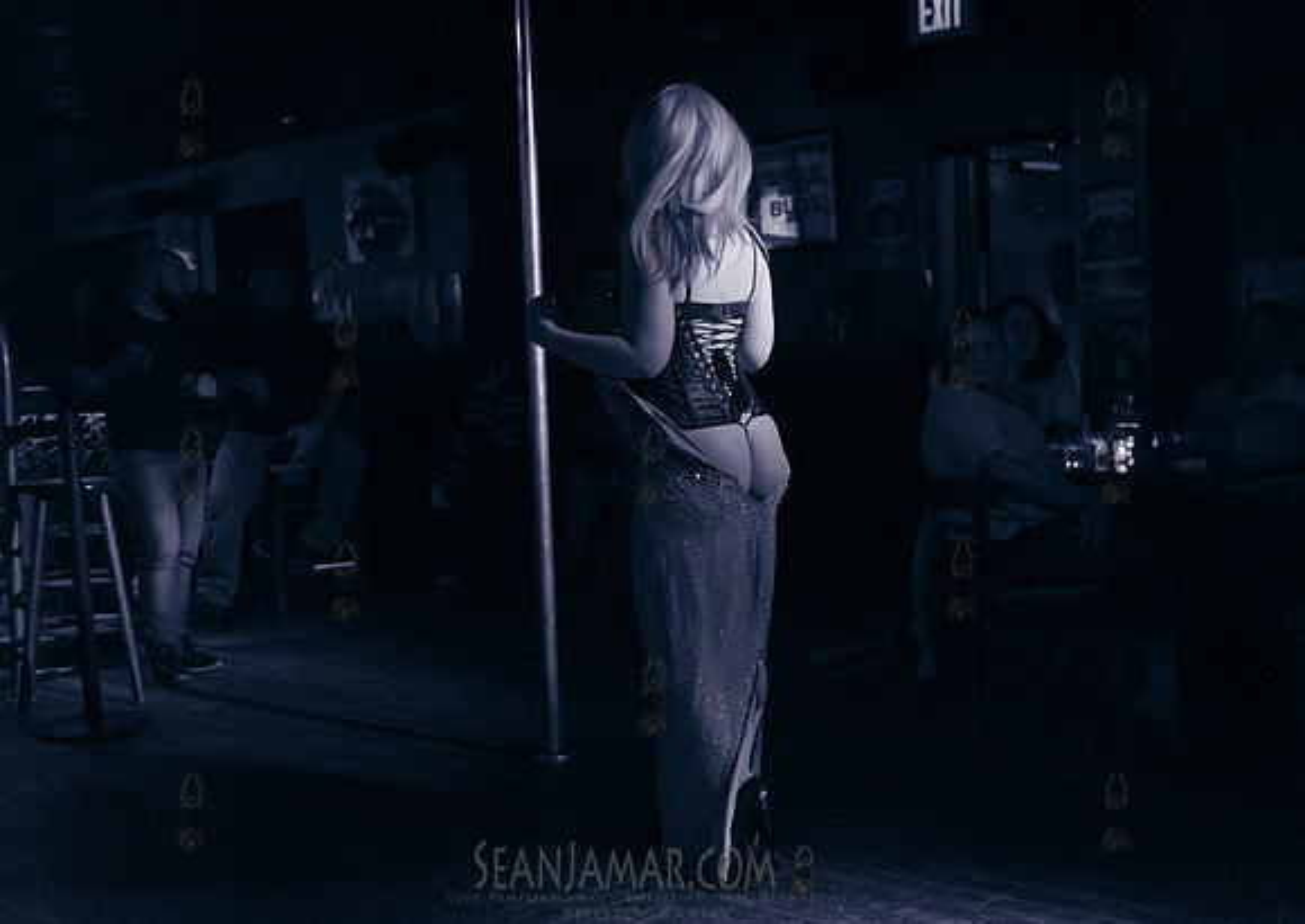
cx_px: 724
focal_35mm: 41
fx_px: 1528
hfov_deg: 46.2
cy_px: 483
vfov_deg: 33.7
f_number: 2.8
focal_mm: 38
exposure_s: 1/320
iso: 5000
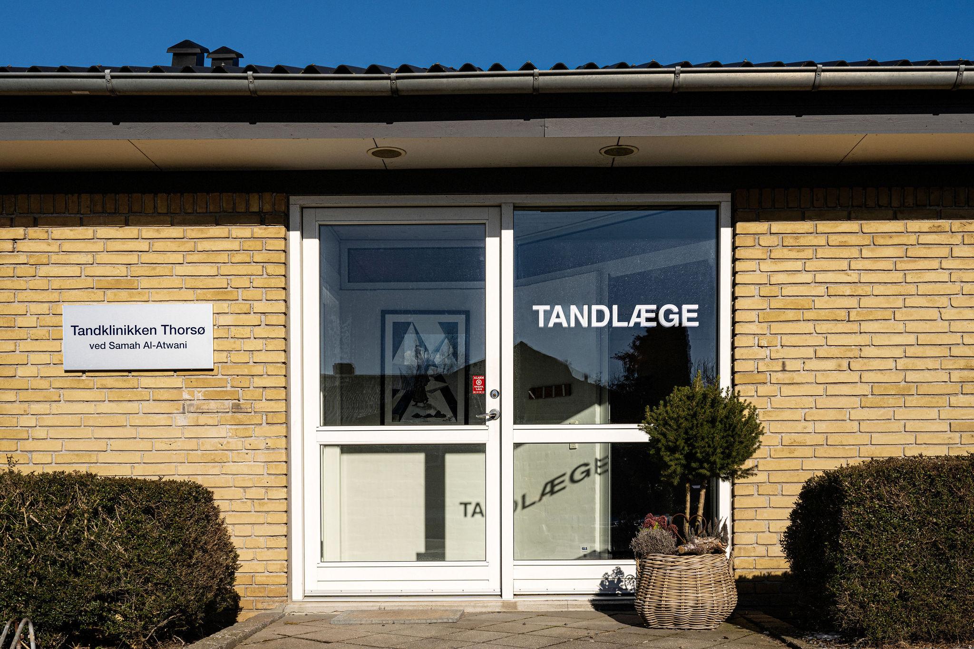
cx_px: 487
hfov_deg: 56.5
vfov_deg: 39.4
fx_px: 906
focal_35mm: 34
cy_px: 324
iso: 80
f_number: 11
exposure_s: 1/200
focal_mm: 33.5
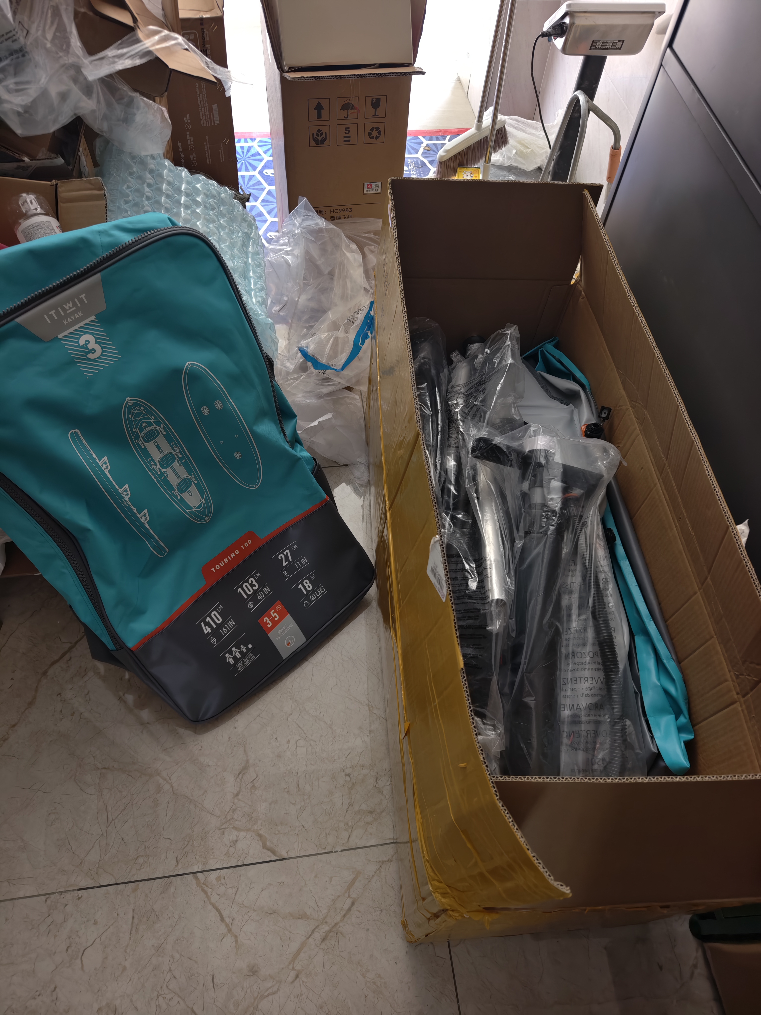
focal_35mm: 23
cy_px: 508
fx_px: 674
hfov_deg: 58.9
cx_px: 380
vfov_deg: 73.9
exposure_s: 1/50
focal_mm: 8.67
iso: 319
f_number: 1.75
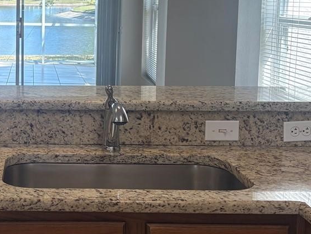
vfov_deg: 19.8
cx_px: 38
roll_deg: -0.3
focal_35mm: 74
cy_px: 72
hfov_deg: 25.6
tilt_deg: -7.1
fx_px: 665
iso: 80
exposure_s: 1/240
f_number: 1.6
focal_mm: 5.96
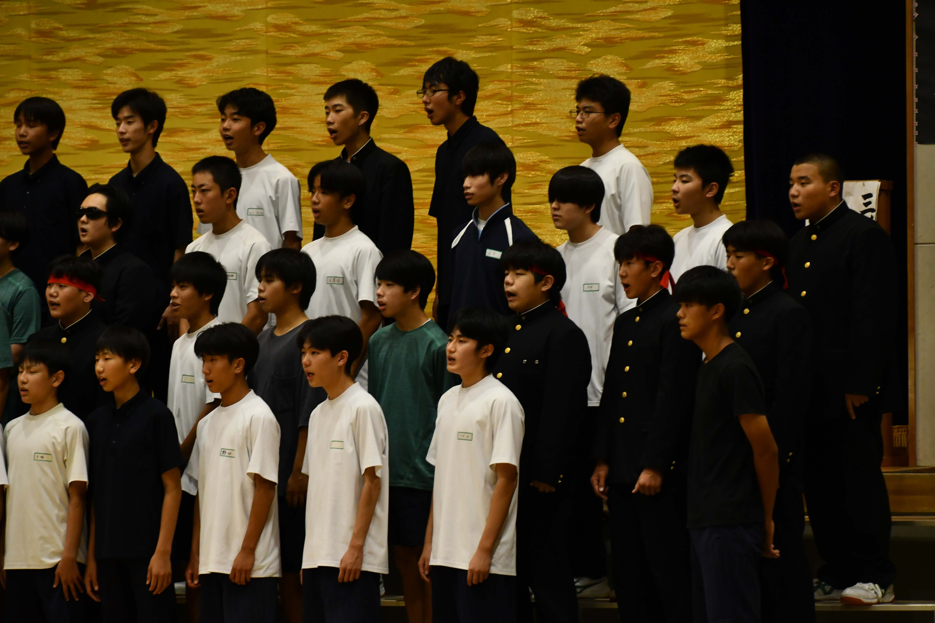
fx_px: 4753
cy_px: 312
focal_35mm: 183
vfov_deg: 7.5
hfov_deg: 11.2
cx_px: 468
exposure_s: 1/160
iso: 1600
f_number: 6.3
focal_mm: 122
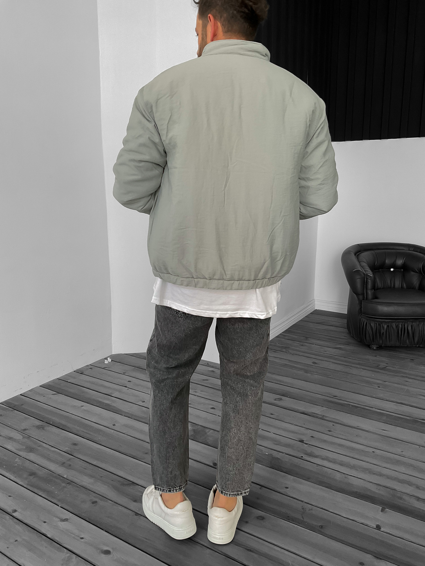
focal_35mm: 29
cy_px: 283
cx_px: 212
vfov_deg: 61.7
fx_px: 475
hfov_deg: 48.2
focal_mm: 3
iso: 64
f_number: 1.8
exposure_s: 1/120
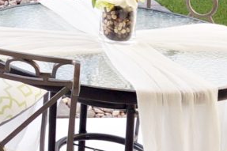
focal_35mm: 171
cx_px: -269
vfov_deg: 7.7
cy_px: -153
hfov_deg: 10.7
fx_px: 1078
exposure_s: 1/200
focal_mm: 16
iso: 200
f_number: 5.6
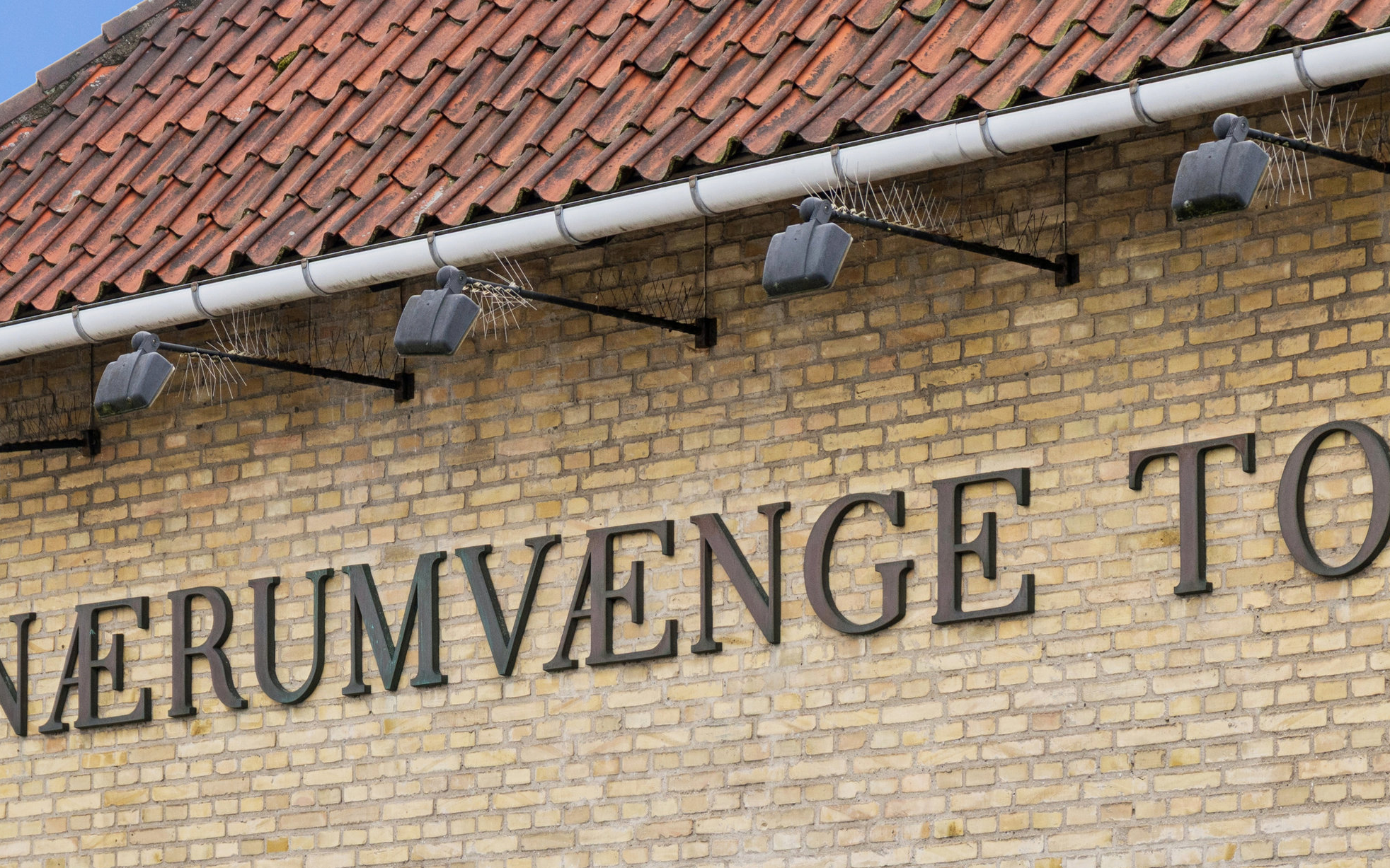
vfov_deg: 9.5
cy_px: 475
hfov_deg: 15.2
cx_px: 675
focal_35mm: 138
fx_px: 5219
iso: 320
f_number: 4
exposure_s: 1/1600
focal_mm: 59
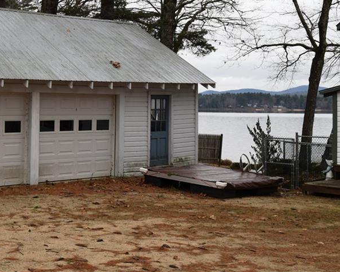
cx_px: 124
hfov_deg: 32.3
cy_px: 91
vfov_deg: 26.1
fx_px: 584
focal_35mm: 58
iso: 400
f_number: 5.6
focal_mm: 24
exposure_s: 1/125
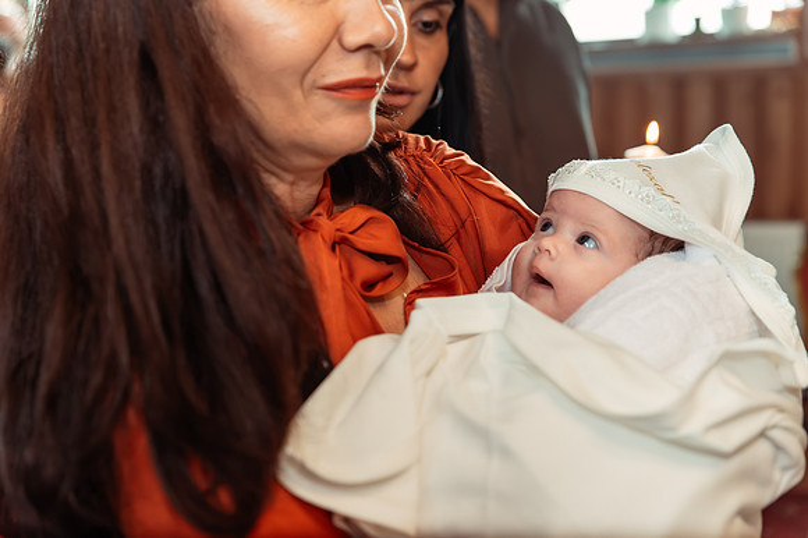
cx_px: 404
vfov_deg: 22.6
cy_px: 269
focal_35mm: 60
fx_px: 1346
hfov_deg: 33.4
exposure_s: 1/250
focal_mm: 60
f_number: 3.5
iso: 2500
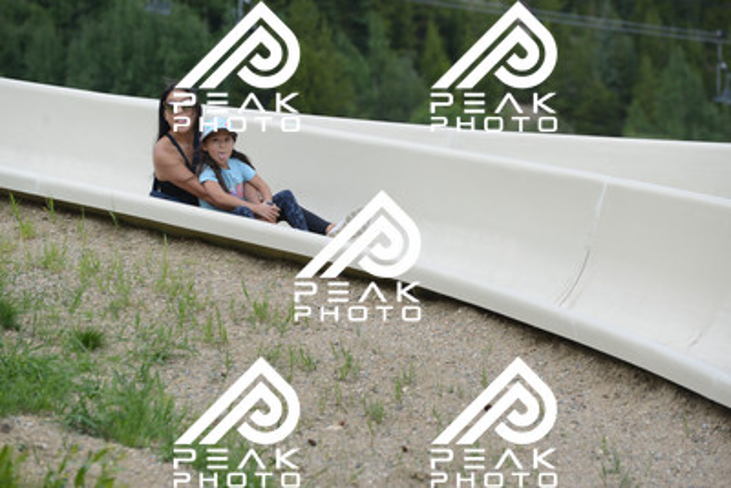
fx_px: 3961
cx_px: 366
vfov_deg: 7.0
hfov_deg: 10.5
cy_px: 244
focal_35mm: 195
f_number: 6.3
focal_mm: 195
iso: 900
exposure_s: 1/1250
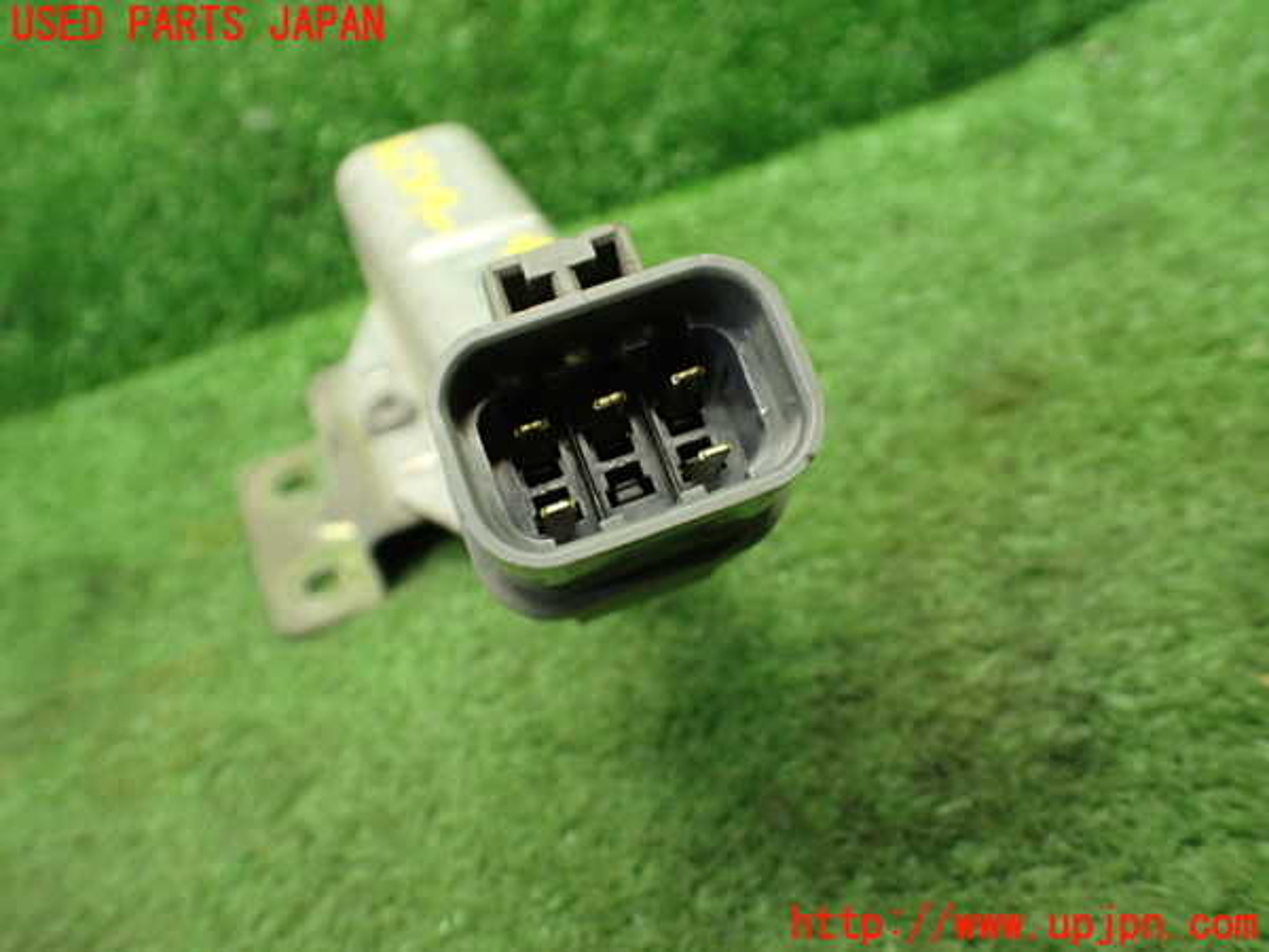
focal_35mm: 30
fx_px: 1100
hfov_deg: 60.0
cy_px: 476
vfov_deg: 46.8
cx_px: 634
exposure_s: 1/100
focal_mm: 5.4
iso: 800
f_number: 2.3
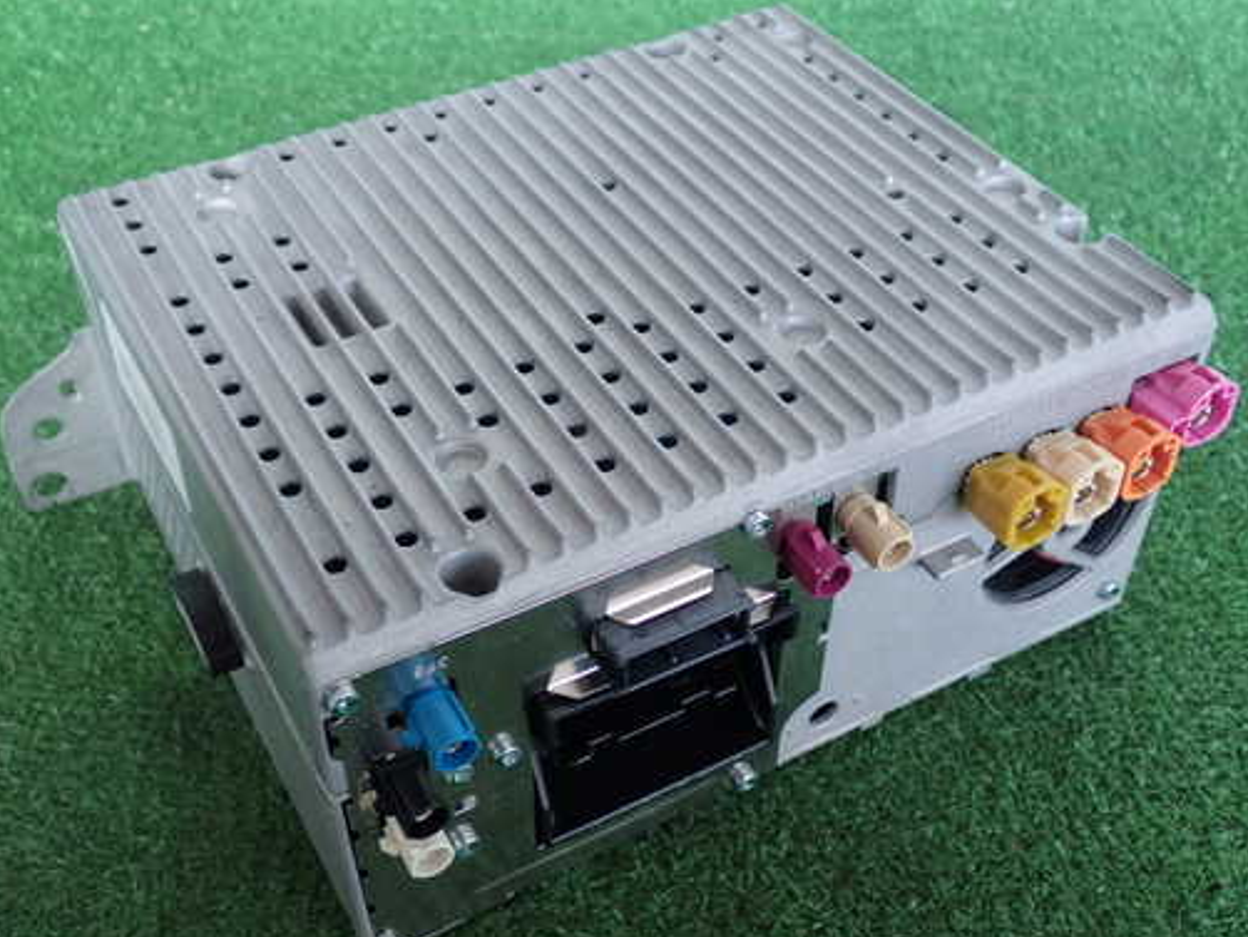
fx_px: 1551
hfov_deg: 43.8
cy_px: 495
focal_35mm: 43
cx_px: 604
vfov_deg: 33.6
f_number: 2.5
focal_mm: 6.37
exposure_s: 1/60
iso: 200
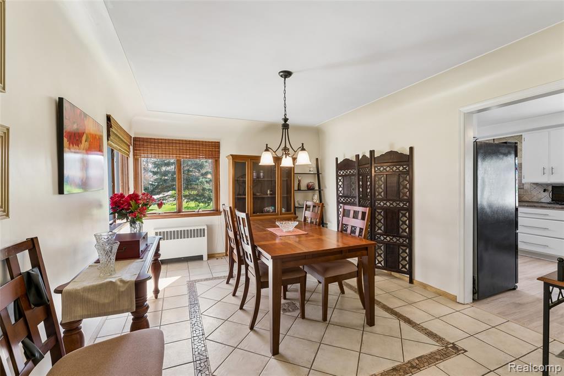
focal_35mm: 16
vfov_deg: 73.7
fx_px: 251
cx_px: 282
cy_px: 188
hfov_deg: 96.8
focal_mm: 16
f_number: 13
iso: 400
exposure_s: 1/8
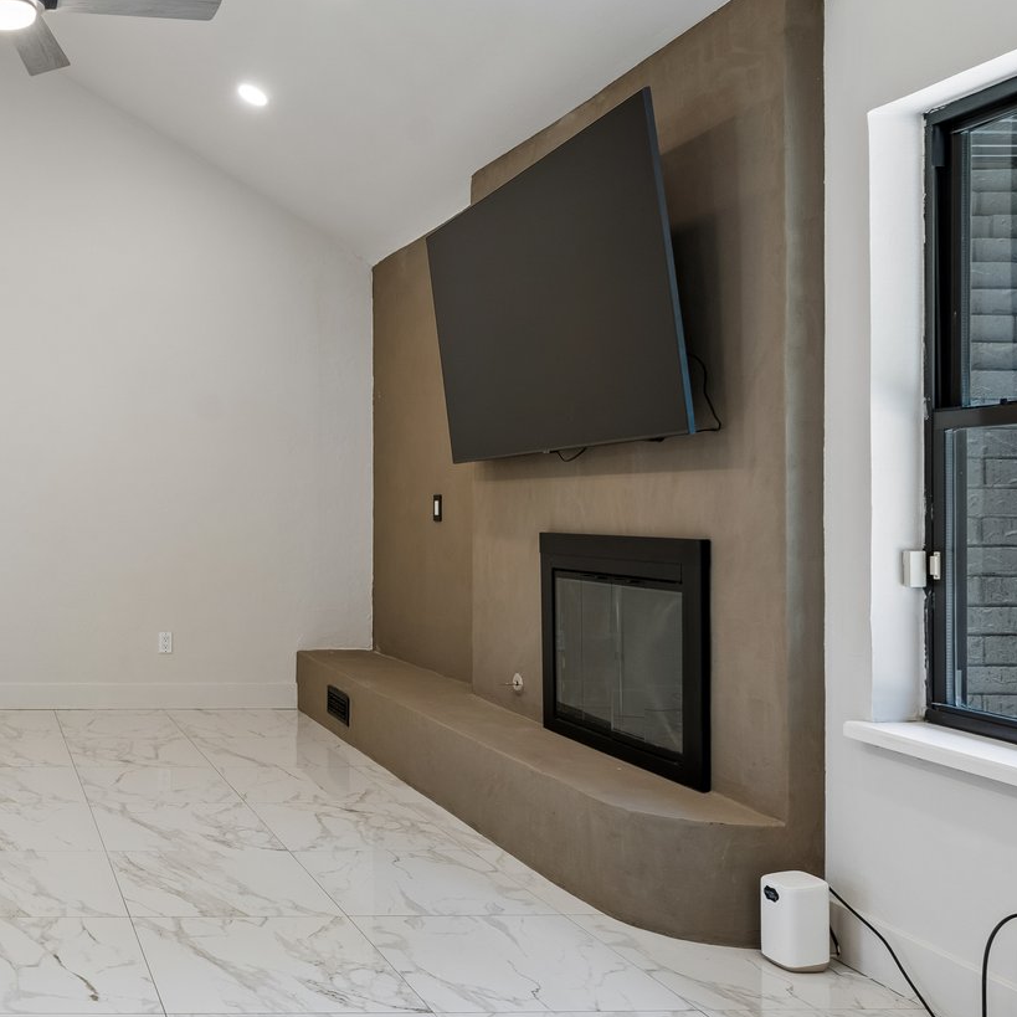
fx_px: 1130
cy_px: 486
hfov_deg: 42.0
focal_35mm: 34
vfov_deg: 48.4
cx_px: -1
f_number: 8
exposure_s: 1/15
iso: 200
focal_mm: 16
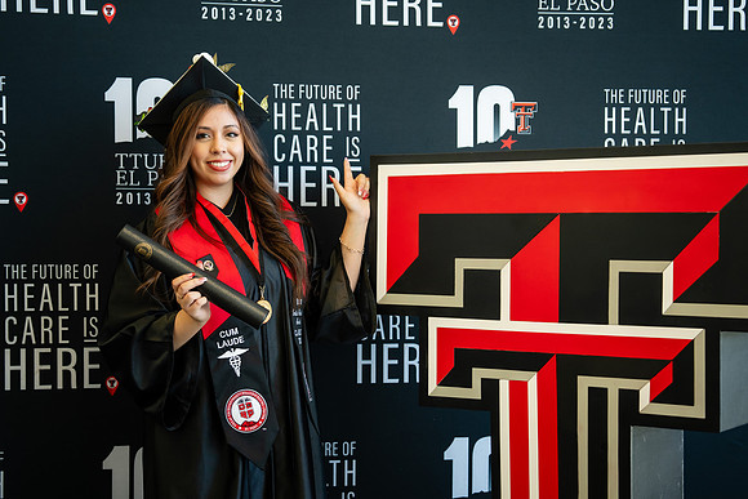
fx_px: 1402
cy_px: 264
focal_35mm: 67
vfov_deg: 20.2
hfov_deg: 29.9
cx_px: 366
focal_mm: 53
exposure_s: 1/125
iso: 640
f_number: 2.8
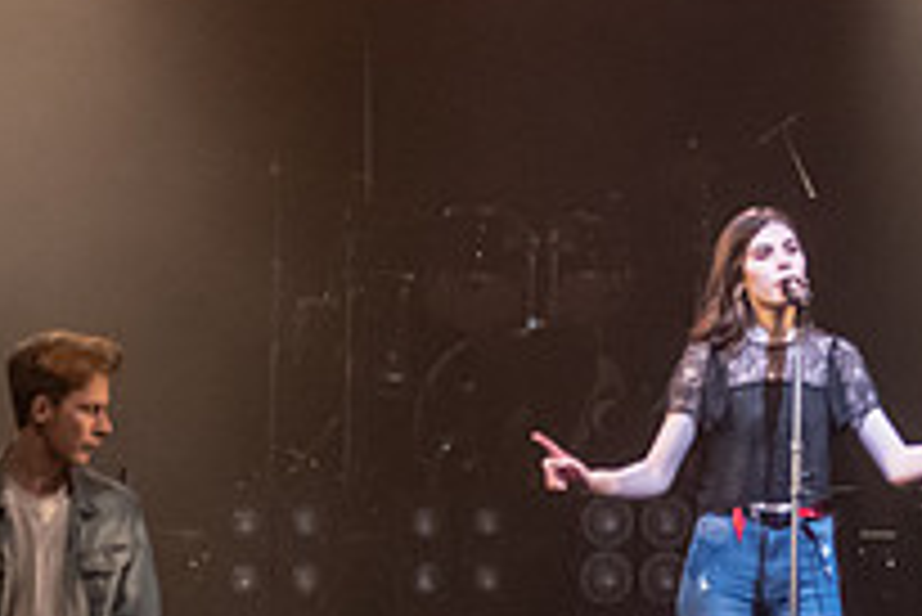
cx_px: 1172
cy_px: 145
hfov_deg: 8.6
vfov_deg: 5.9
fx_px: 6023
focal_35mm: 235
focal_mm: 50
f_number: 2.8
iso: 2500
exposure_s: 1/125
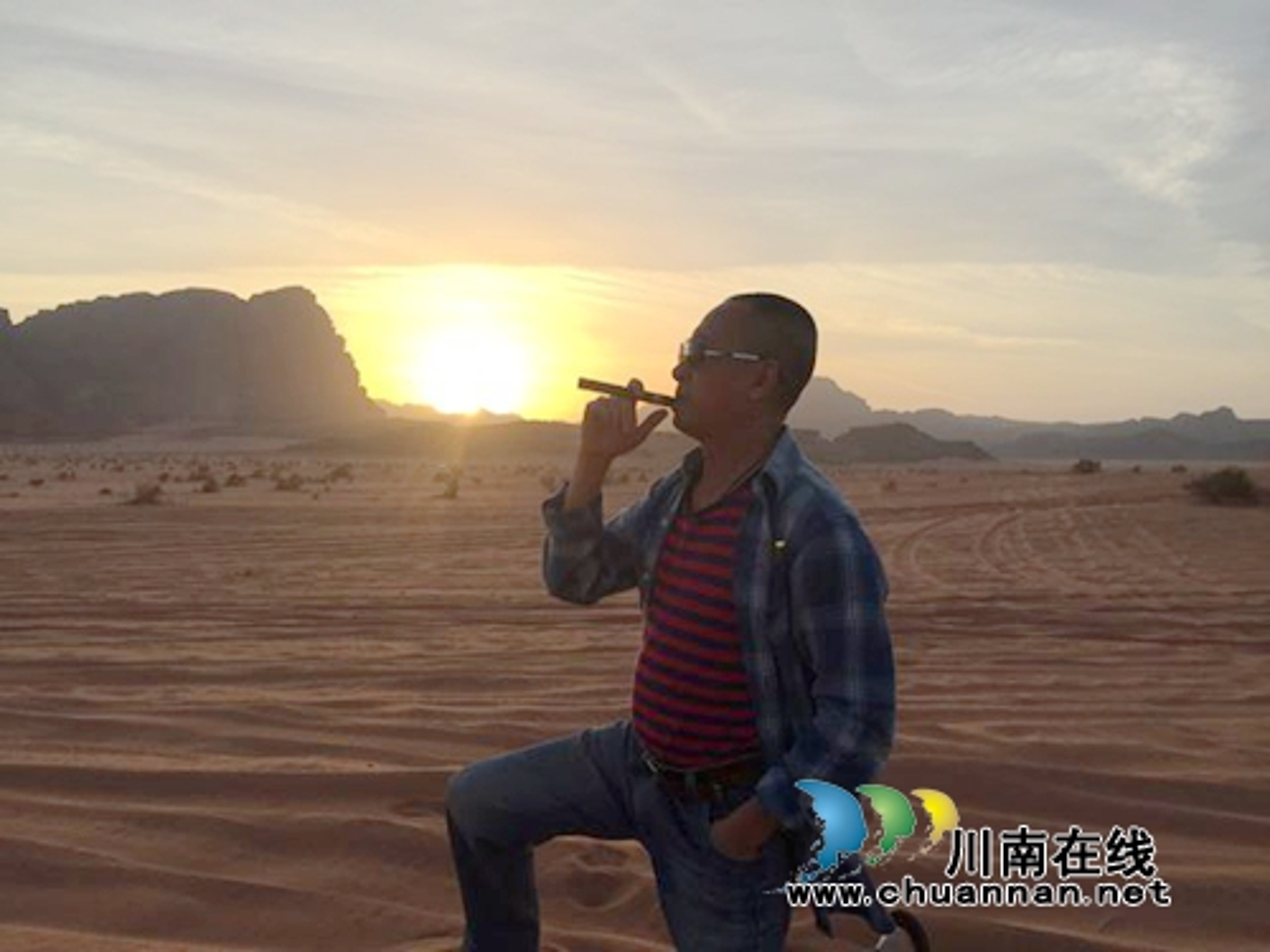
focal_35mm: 29
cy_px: 476
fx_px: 1064
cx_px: 635
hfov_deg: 61.7
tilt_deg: -0.6
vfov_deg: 48.2
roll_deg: -0.2
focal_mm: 4.15
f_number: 2.2
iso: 32
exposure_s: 1/1236
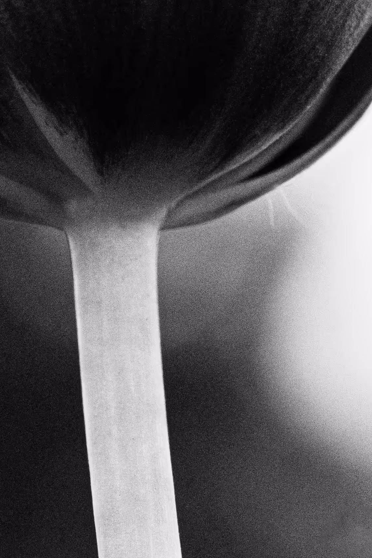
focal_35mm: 296
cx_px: 125
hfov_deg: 4.6
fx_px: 4587
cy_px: -165
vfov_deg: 6.9
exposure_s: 1/1600
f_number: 11
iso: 400
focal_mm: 60
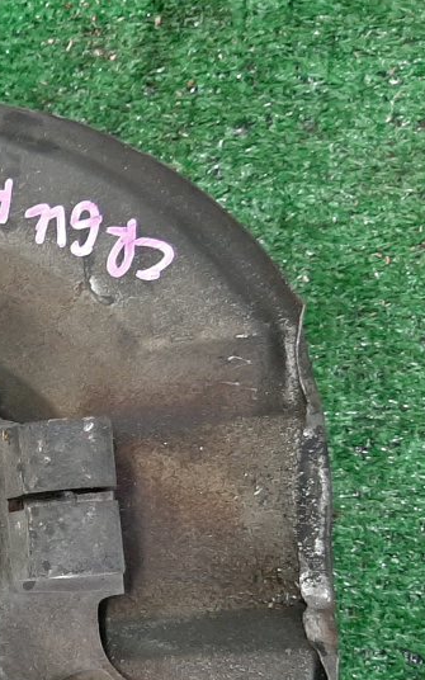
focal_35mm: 74
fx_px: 1371
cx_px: -214
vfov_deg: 27.4
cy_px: 523
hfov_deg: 16.1
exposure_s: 1/33
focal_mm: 3.93
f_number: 1.7
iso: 188
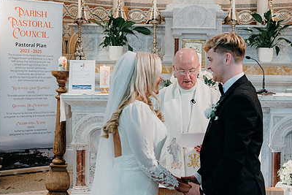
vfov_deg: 19.2
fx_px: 576
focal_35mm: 71
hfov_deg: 28.4
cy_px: 108
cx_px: 166
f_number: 3.5
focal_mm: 33
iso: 3200
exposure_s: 1/160
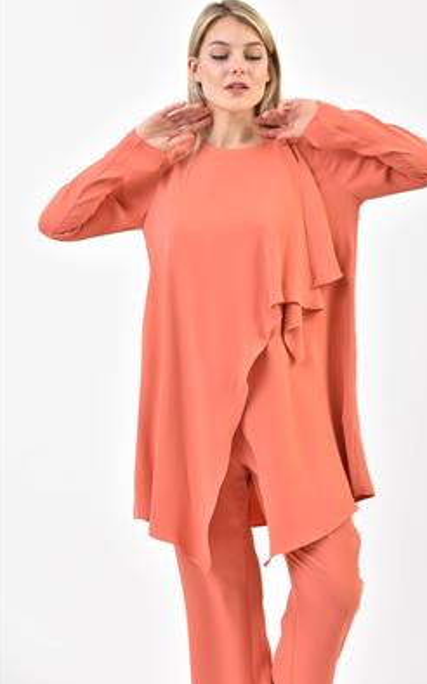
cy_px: 306
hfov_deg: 10.2
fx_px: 2385
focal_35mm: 128
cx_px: 253
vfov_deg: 16.3
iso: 100
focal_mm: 110
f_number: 6.3
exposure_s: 1/160
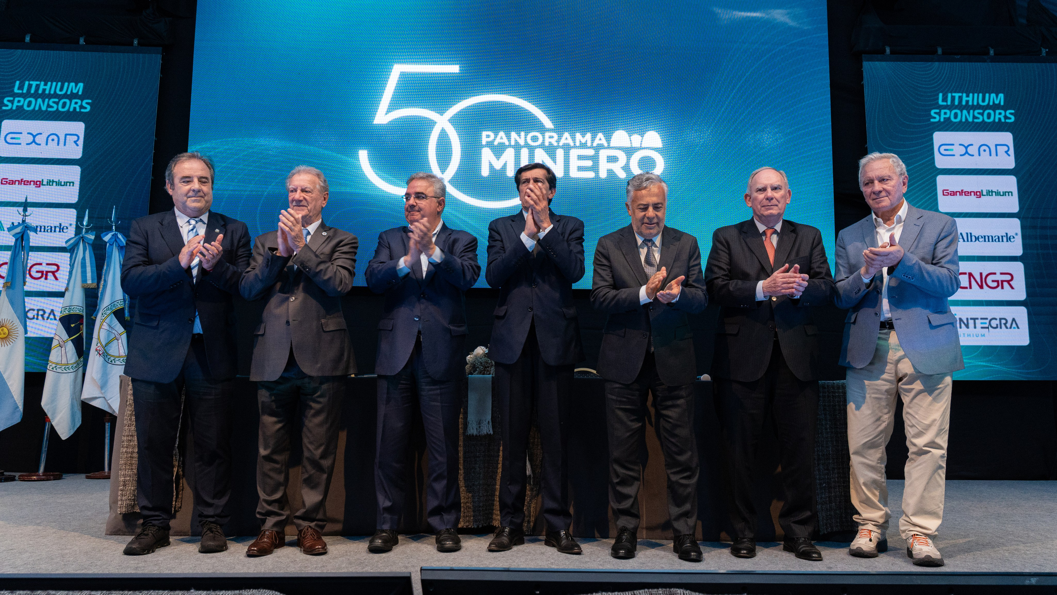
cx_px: 528
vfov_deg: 43.3
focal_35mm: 27
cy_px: 298
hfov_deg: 70.4
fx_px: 749
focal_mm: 17
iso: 2000
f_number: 5.6
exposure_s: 1/160
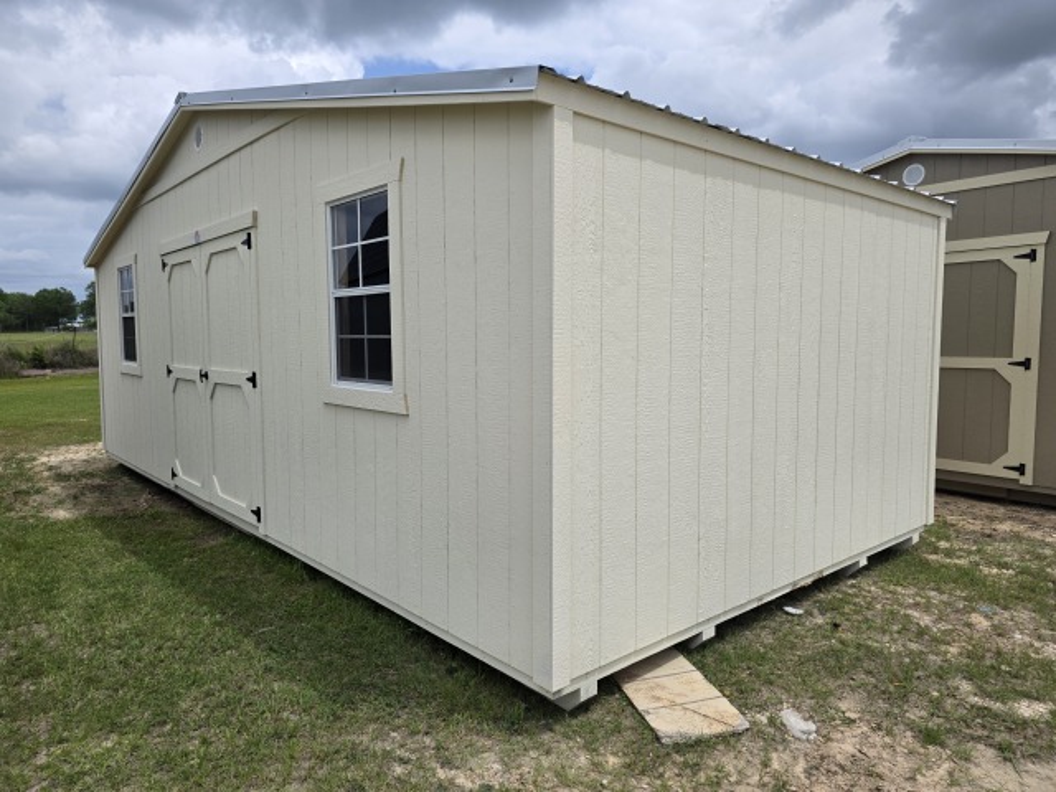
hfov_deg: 73.9
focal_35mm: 23
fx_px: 702
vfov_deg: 58.9
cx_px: 528
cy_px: 396
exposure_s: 1/7944
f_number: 1.7
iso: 64
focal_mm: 6.3
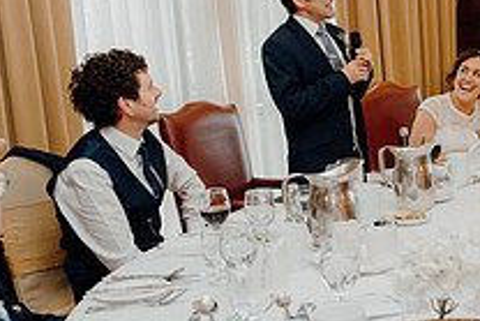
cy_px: 179
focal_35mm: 67
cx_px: 432
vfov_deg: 20.3
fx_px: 894
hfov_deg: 28.9
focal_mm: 24
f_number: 2.8
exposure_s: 1/200
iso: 1250
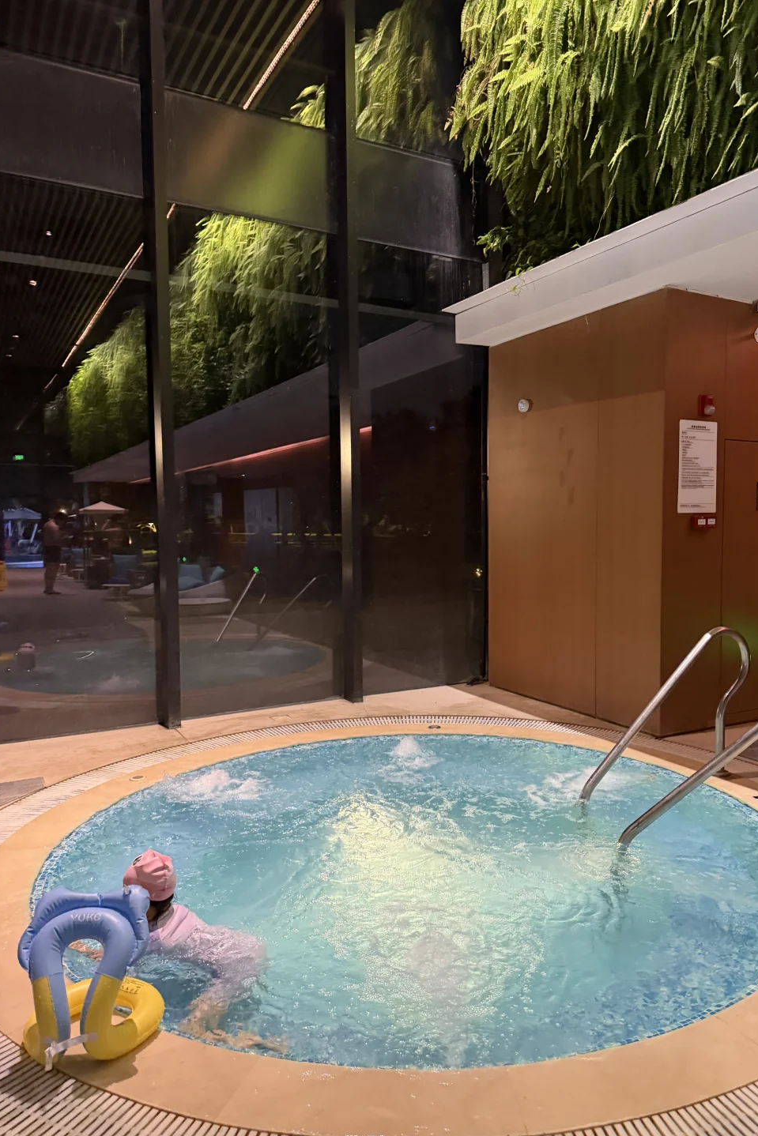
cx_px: 423
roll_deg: +0.3
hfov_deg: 51.2
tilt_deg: -5.3
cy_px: 568
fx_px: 789
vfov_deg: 71.5
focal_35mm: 25
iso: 640
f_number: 1.78
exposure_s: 1/33
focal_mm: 6.76
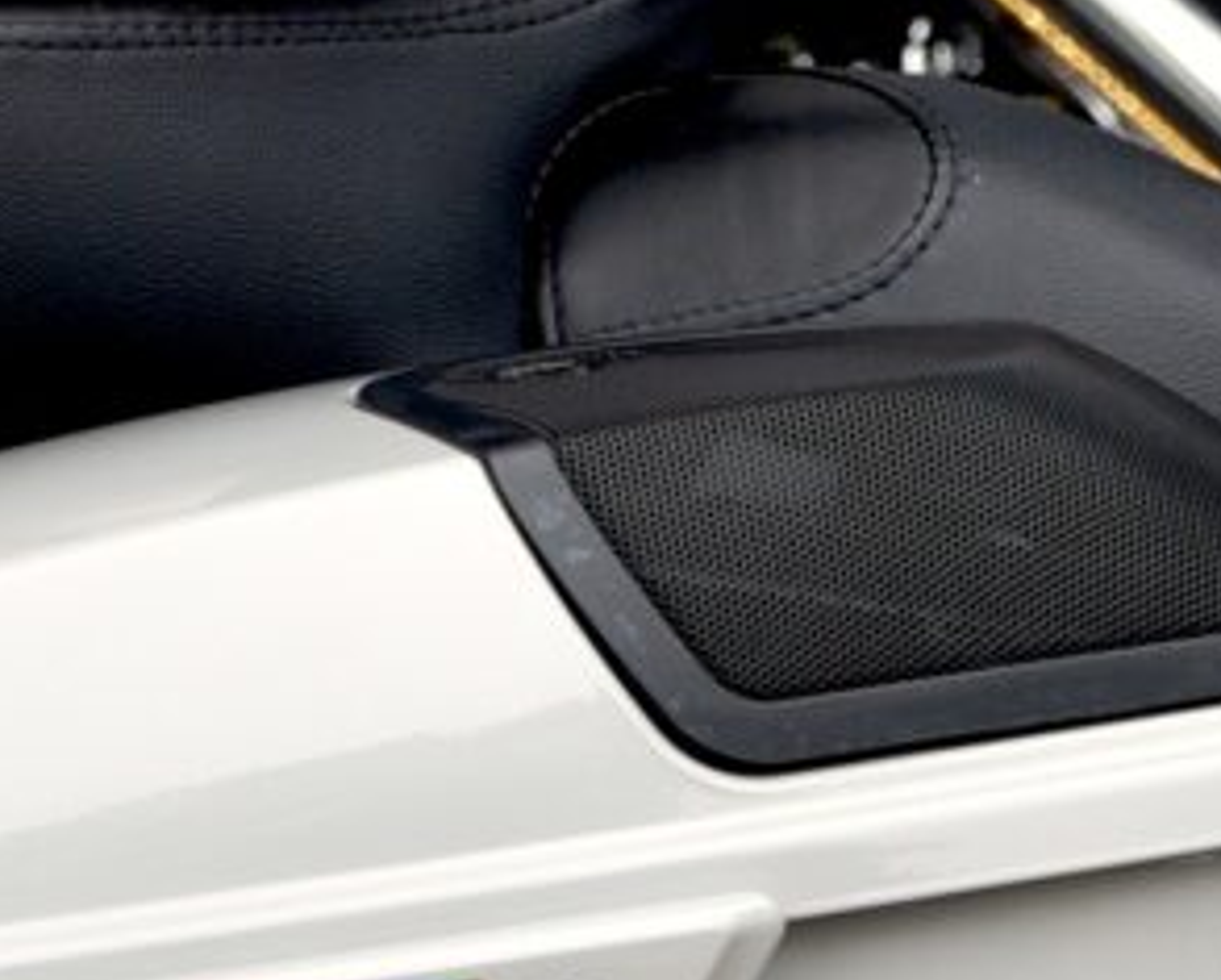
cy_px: 586
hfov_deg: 4.5
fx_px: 15410
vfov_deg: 3.6
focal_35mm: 426
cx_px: 1846
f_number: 4
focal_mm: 52
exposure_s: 1/60
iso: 200
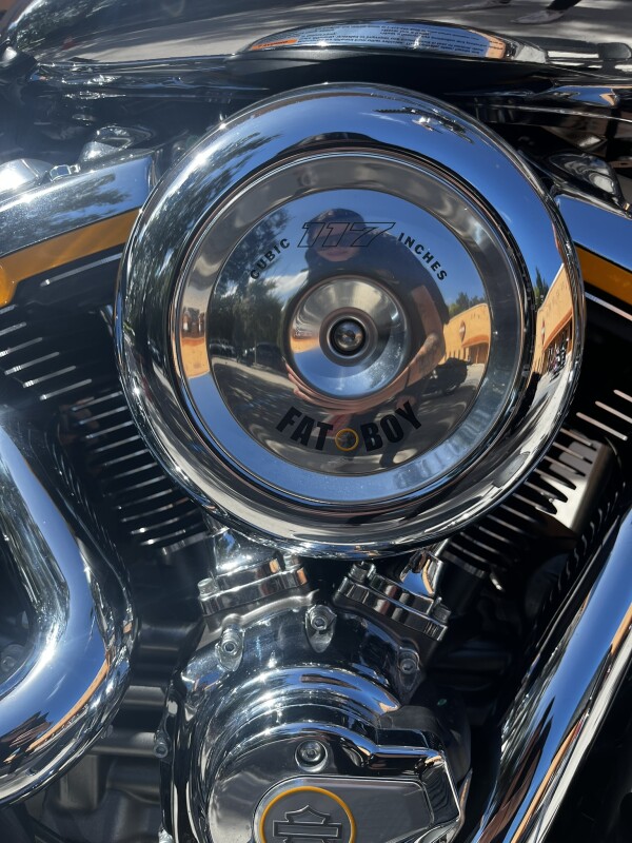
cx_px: 316
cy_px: 422
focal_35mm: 26
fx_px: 633
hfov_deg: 53.1
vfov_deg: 67.3
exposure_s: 1/1721
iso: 50
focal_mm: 5.1
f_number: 1.6
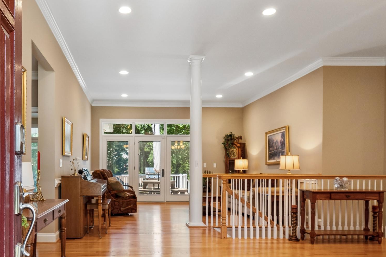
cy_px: 175
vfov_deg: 44.2
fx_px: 311
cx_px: 136
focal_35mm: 29
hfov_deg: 62.4
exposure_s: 1/50
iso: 400
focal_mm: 14
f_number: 5.6
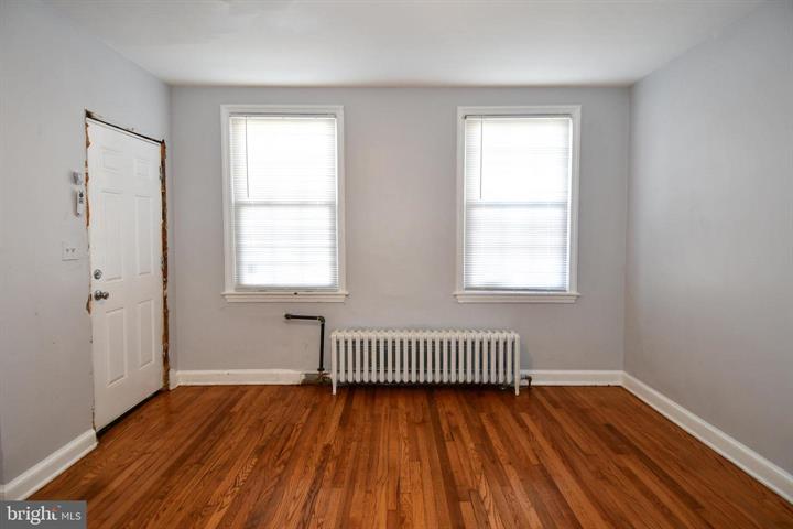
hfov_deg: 90.0
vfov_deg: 67.4
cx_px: 396
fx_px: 396
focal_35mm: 18
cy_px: 264
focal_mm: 12
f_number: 4
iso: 220
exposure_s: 1/60
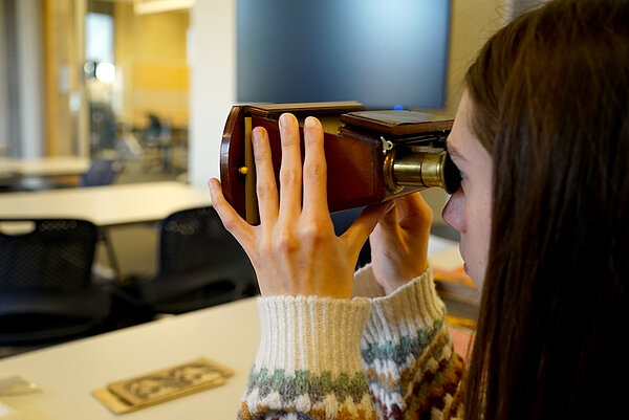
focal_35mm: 36
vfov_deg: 36.9
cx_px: 314
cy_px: 210
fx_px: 629
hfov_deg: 53.1
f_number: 4
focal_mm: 36
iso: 3200
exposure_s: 1/160
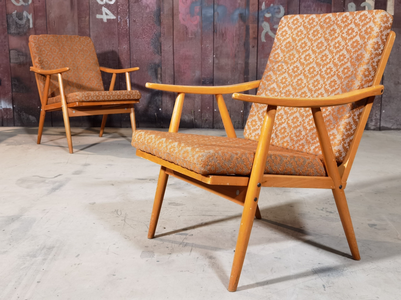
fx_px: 544
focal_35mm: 47
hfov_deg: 40.4
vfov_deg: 30.9
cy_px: 150
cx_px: 200
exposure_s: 1/33.3
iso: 320
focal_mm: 6.71
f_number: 1.9
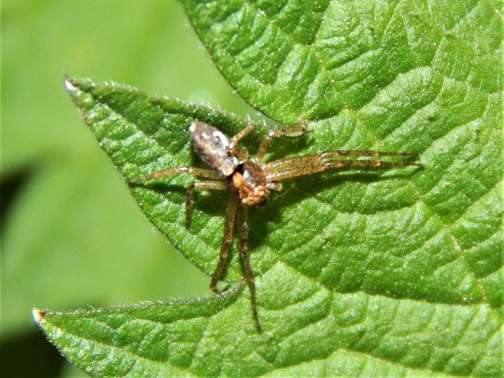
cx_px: 252
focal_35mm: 207
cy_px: 189
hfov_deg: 9.6
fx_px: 3014
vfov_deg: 7.2
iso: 200
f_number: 10.9
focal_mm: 37.1
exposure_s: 1/30
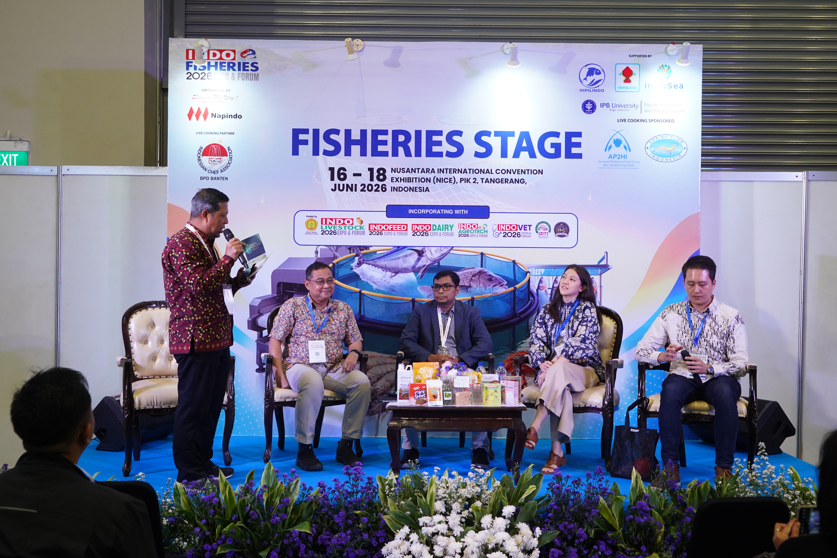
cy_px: 279
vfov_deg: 37.9
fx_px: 814
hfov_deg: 54.4
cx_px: 418
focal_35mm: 35
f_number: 6.3
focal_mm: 35
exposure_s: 1/125
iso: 2500
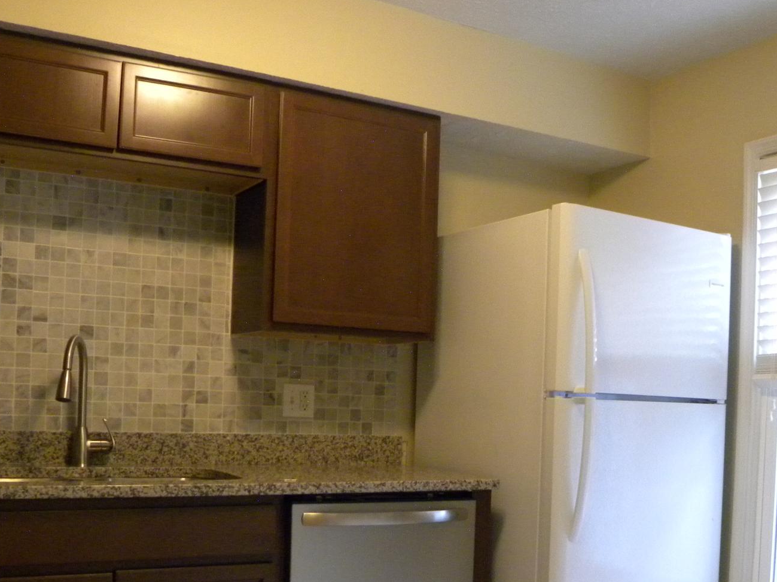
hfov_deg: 45.8
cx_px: 413
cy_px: 425
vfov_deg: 34.5
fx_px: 920
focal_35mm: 41
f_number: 2.8
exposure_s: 1/59.5
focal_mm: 4.6
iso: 400
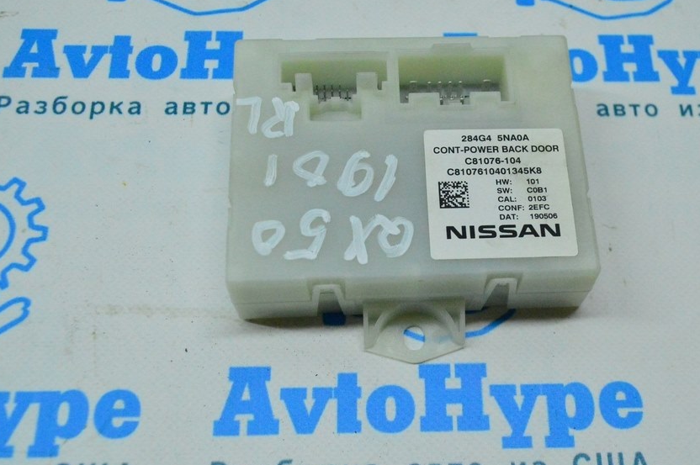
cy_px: 239
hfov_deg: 41.0
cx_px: 420
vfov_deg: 28.0
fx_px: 932
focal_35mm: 48
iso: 6400
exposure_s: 1/800
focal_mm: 26
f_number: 6.3
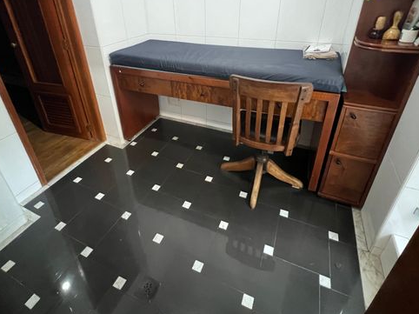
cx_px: 199
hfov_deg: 87.7
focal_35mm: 18
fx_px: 218
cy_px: 109
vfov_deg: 69.8
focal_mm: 1.57
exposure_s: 1/40
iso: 1000
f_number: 1.8
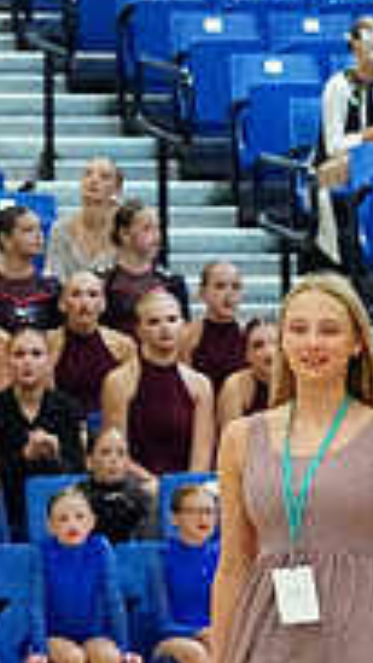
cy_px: 560
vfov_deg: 4.8
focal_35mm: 448
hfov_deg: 2.7
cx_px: 963
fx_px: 7874
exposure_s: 1/1000
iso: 25600
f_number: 4
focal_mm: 90
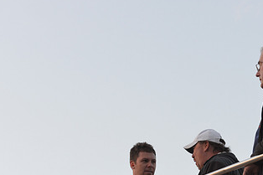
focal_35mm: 170
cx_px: 199
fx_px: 1241
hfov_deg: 12.1
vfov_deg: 8.0
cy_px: 157
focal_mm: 92
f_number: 5
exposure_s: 1/250
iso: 1600
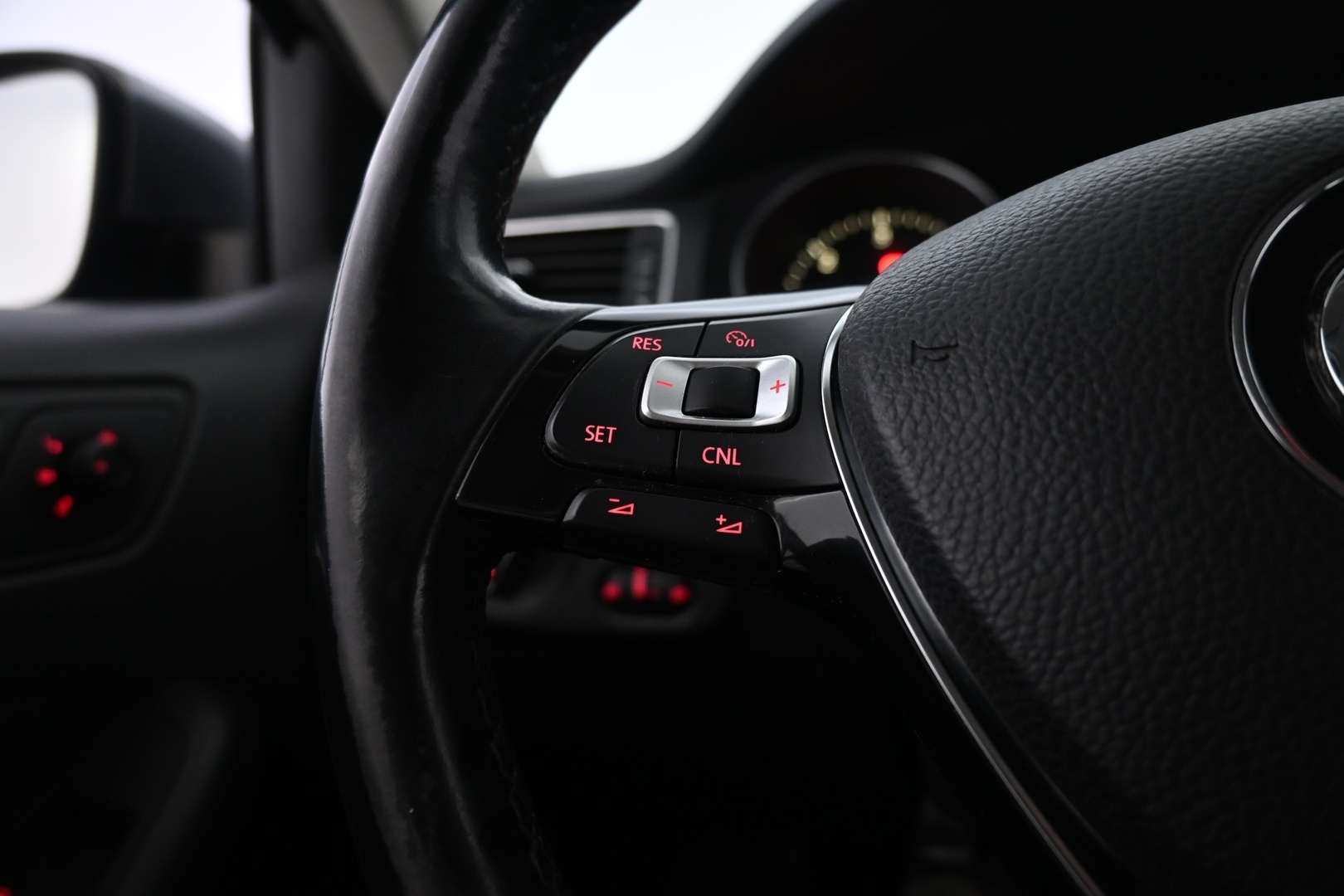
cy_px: 448
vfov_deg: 50.4
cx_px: 672
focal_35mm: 26
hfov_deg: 70.4
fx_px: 952
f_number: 3.5
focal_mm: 17
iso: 1000
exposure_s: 1/25
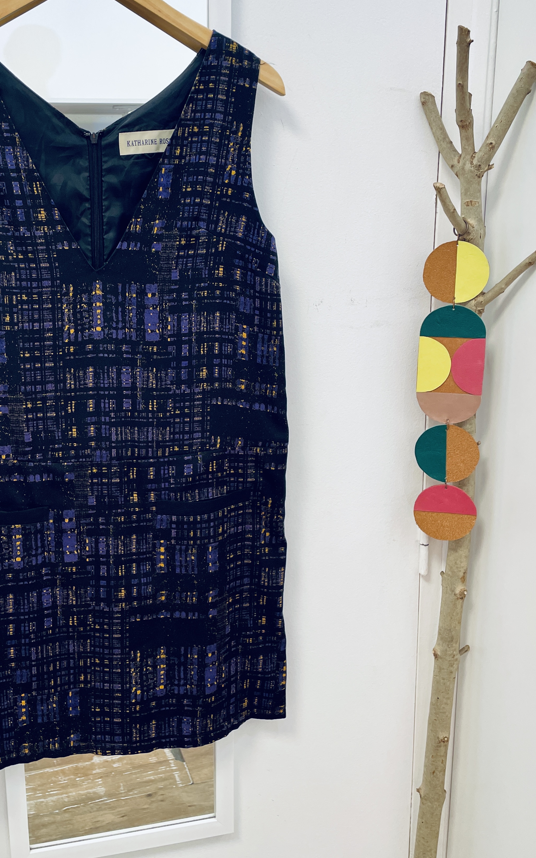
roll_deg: +2.6
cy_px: 373
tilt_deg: -11.3
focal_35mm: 34
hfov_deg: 36.7
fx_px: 795
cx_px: 160
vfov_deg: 56.5
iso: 125
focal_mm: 4.2
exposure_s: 1/100
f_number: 1.6
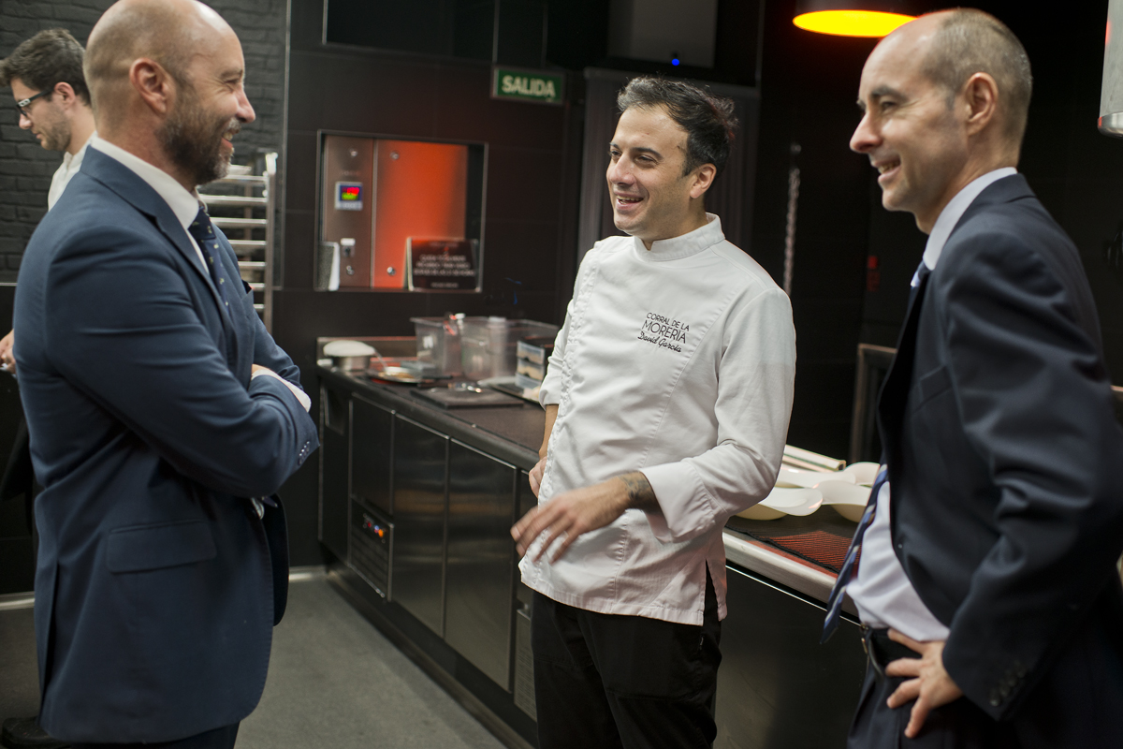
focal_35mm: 35
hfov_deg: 54.4
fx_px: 1092
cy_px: 374
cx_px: 562
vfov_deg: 37.9
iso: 320
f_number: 2.5
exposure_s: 1/80
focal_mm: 35
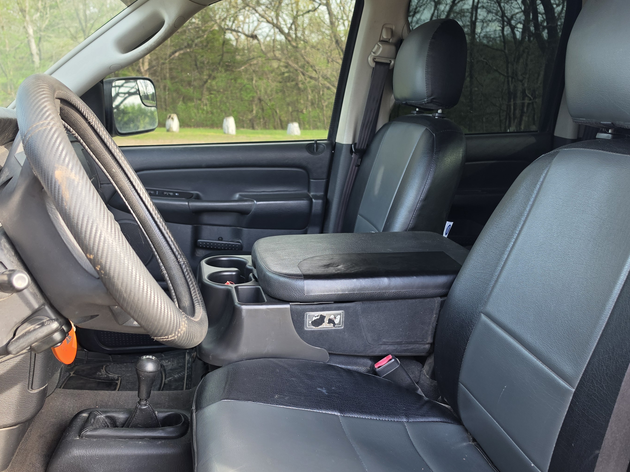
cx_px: 296
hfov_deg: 53.9
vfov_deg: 41.6
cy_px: 281
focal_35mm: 34
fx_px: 619
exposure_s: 1/180
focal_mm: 6.5
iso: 40
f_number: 1.4
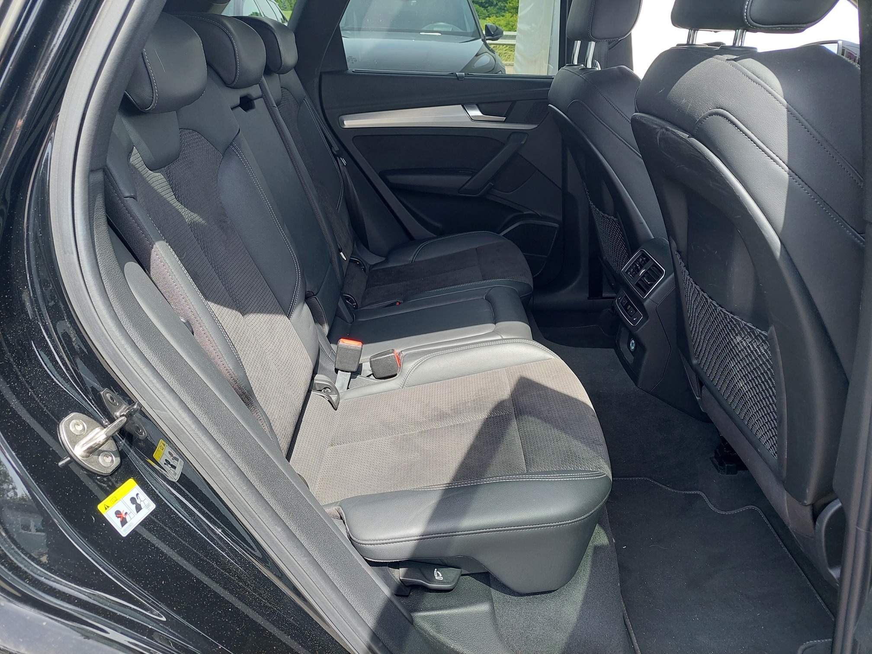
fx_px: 605
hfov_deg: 71.6
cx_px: 436
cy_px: 327
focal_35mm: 24
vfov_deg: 56.8
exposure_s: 1/154
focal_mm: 5.23
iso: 40
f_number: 1.8
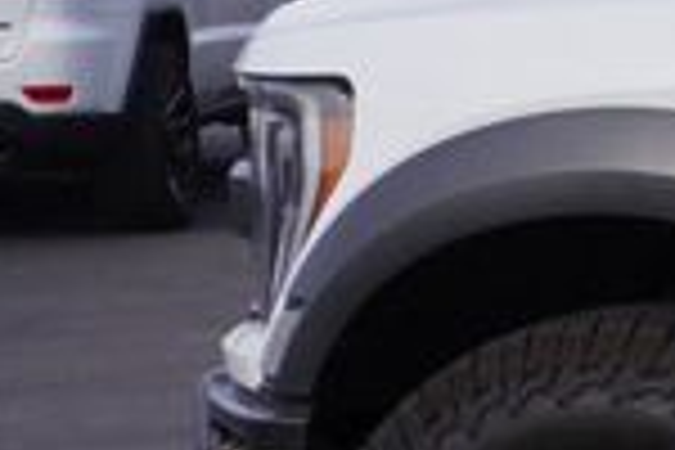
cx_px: 2182
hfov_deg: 8.2
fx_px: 3843
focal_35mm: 205
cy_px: 338
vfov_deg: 6.7
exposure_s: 1/160
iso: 100
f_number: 10
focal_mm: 20
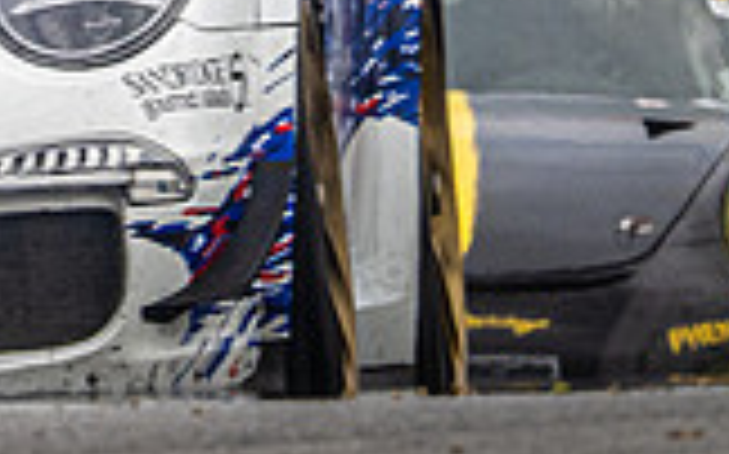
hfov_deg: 0.6
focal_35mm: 3406
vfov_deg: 0.4
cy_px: -170
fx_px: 67622
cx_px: -592
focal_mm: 420
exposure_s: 1/320
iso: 320
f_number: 13
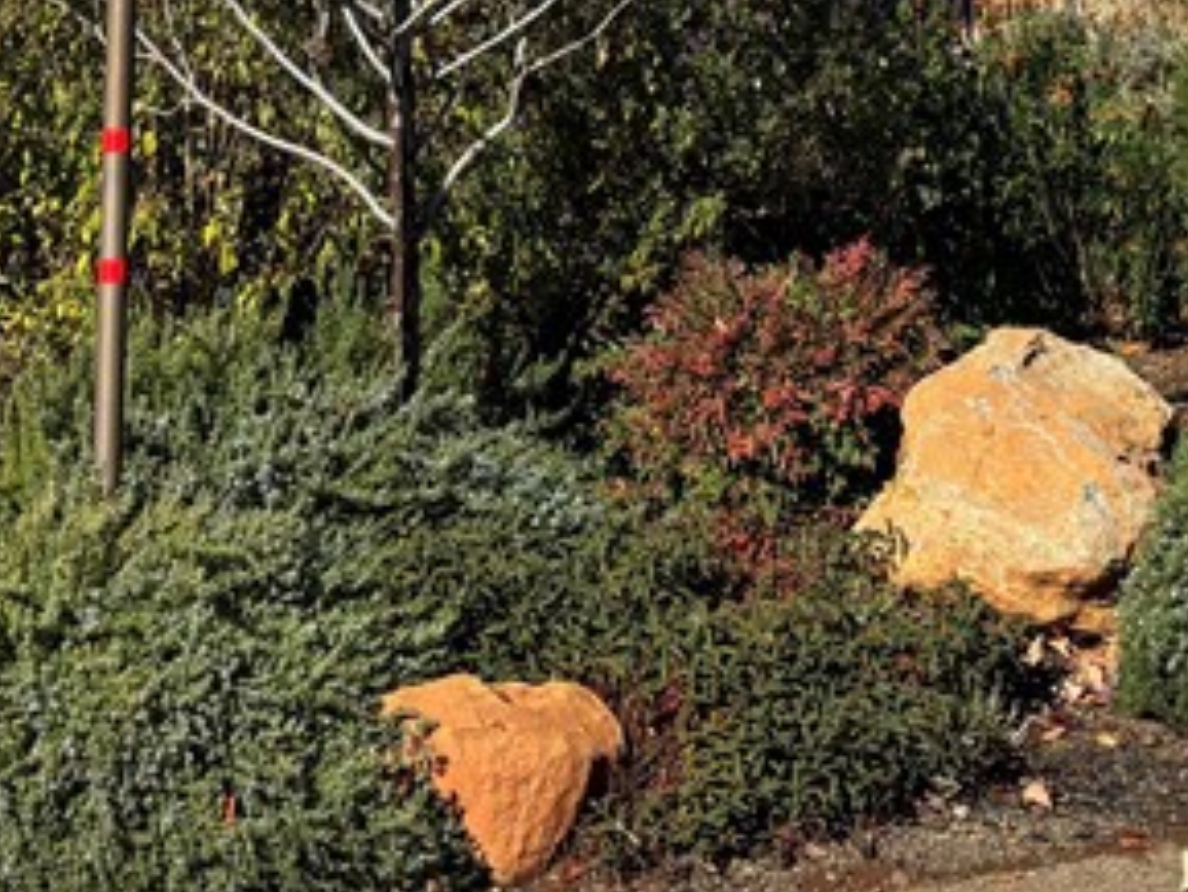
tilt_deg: +10.1
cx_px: 793
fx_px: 3159
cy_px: -473
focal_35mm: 92
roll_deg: +0.3
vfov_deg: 14.9
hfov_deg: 21.2
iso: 50
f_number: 1.6
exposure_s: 1/3205
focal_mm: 5.96
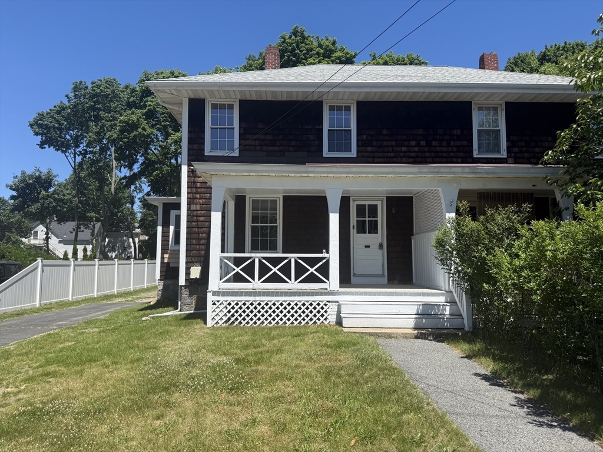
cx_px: 302
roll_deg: -0.3
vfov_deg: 56.8
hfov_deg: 71.6
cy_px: 226
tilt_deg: +4.7
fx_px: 418
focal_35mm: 24
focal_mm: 6.76
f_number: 1.78
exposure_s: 1/3953
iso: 80
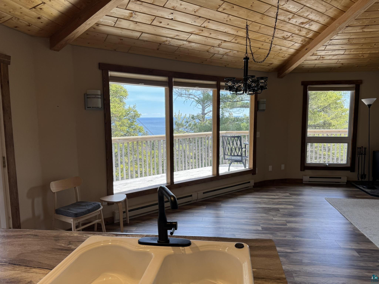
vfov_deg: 56.8
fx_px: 263
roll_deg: +0.5
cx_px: 190
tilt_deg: -6.8
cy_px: 142
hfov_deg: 71.6
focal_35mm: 24
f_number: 1.78
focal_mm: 6.76
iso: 80
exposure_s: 1/364
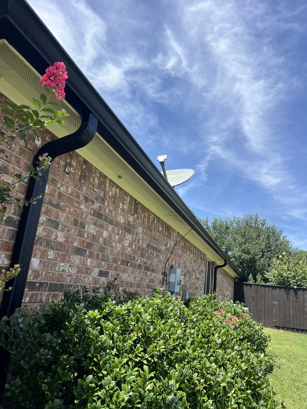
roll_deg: -5.3
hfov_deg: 53.1
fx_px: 307
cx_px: 154
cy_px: 204
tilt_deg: +14.9
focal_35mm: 26
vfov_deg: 67.3
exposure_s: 1/2841
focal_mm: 5.7
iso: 50
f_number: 1.5
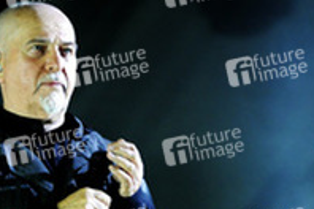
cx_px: 224
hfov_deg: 7.0
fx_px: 2555
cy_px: 187
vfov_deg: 4.7
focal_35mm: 293
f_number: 2.8
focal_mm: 86
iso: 1400
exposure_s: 1/320
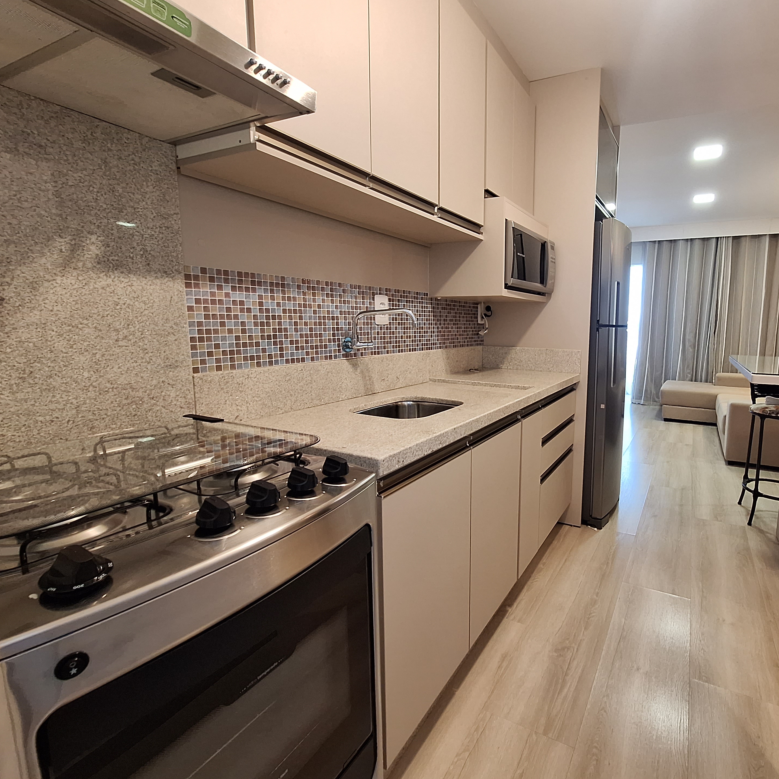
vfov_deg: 87.4
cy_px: 385
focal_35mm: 16
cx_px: 505
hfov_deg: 85.0
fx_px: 407
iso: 160
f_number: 2.2
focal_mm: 1.74
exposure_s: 1/40
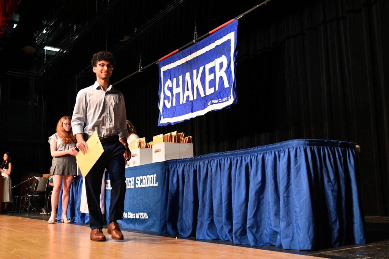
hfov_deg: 51.9
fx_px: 399
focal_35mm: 37
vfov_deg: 35.9
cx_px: 194
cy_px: 130
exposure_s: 1/125
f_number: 4
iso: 3200
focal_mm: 37
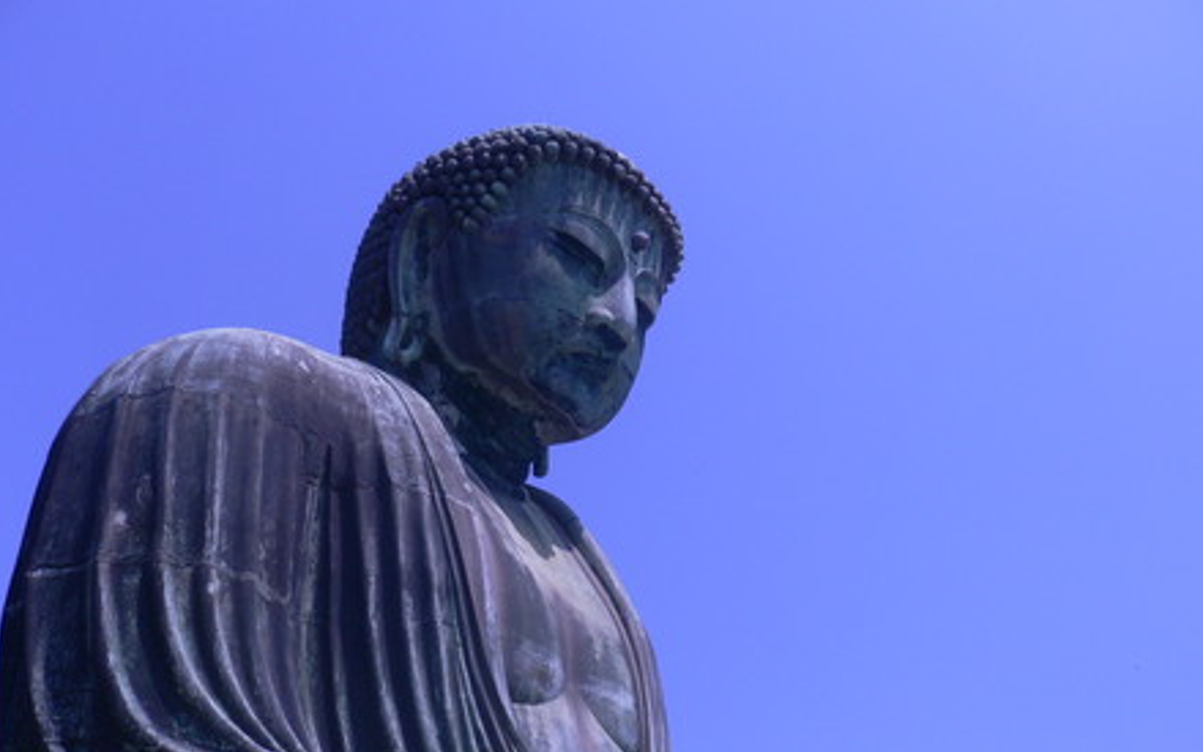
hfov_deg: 51.5
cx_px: 604
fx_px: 1246
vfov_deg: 33.5
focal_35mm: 38
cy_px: 457
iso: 100
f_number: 5.6
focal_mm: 5.8
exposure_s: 1/640
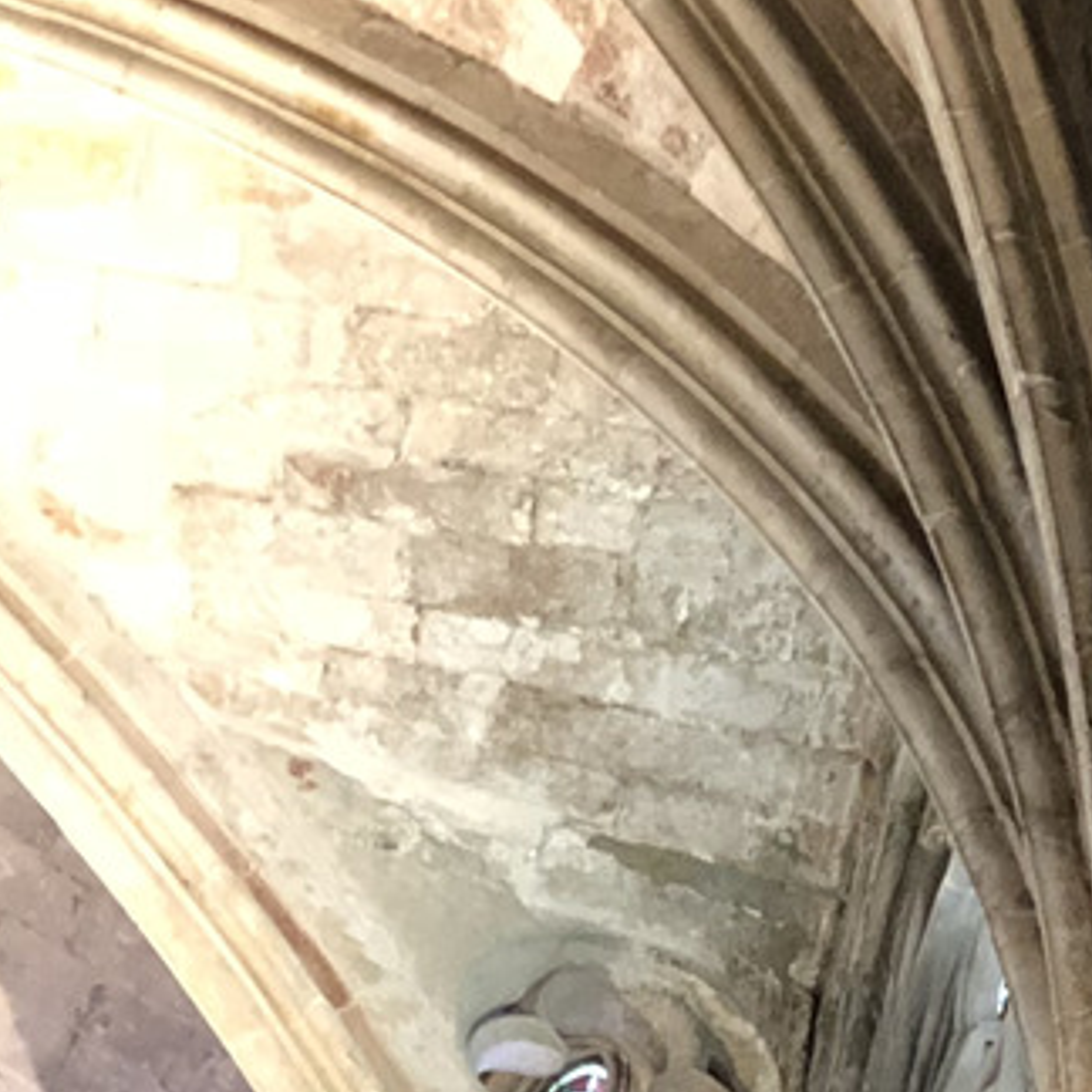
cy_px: 1850
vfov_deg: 7.5
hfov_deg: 7.4
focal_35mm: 227
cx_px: 2302
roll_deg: +1.8
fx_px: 8102
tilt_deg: +44.4
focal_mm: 6
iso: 160
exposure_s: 1/13
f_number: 2.4
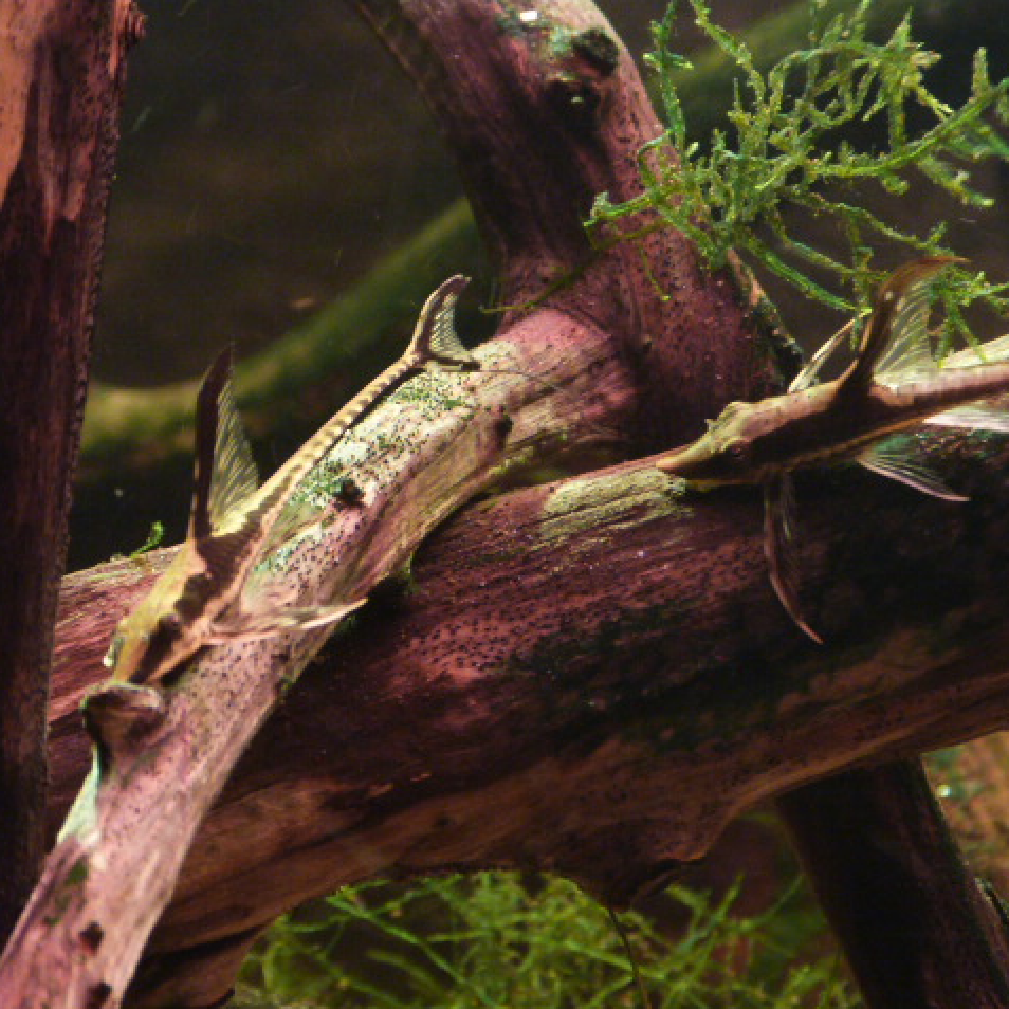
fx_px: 10124
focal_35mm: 307
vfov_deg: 5.7
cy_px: 503
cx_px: 647
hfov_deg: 5.7
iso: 400
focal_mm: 46.6
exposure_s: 1/4
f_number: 4
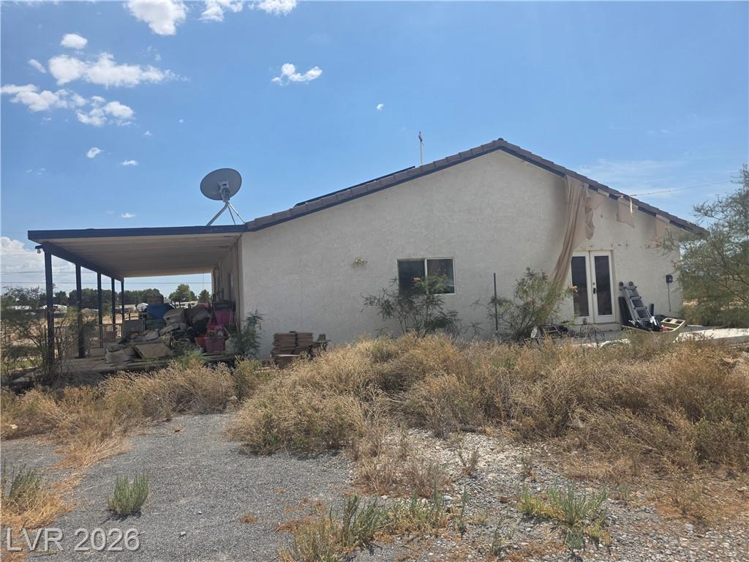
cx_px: 374
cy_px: 281
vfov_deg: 58.9
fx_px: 498
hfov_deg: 73.9
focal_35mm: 23
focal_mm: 6.3
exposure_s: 1/7944
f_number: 1.7
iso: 80
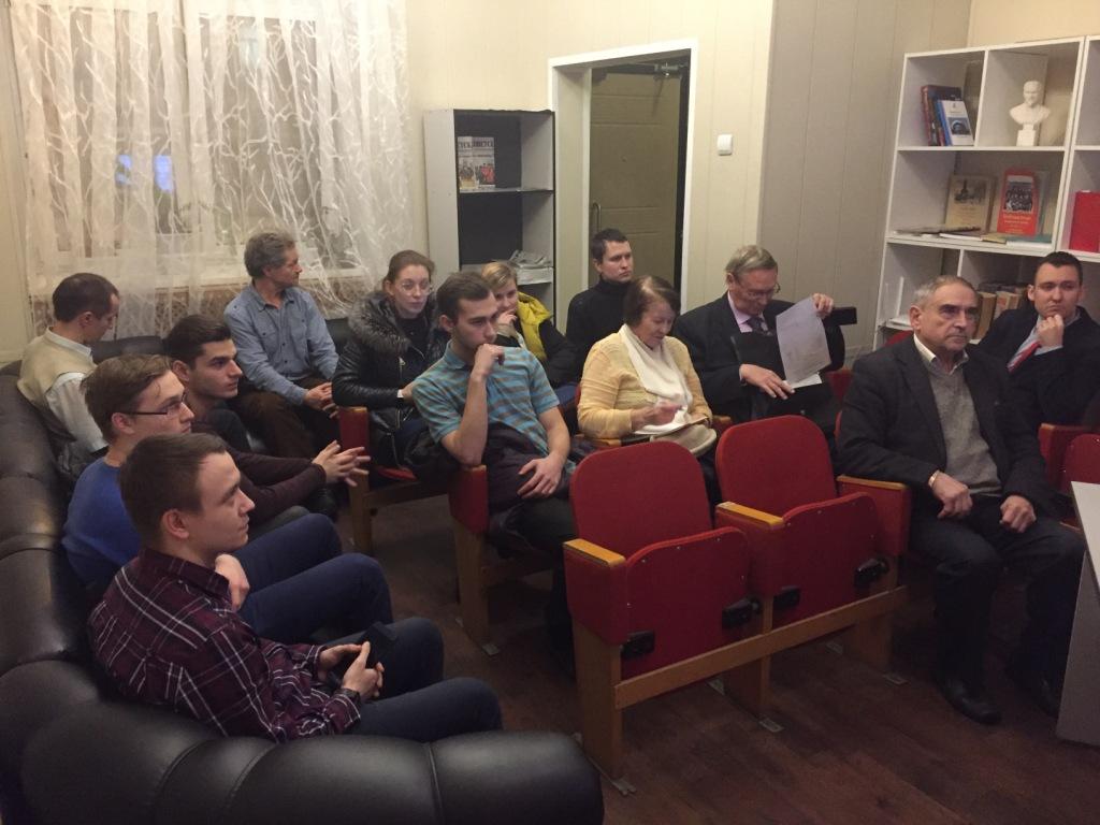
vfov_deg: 48.2
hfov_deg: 61.7
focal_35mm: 29
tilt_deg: -15.1
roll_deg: +0.1
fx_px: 922
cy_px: 412
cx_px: 550
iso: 400
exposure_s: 1/17
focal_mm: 4.15
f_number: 2.2
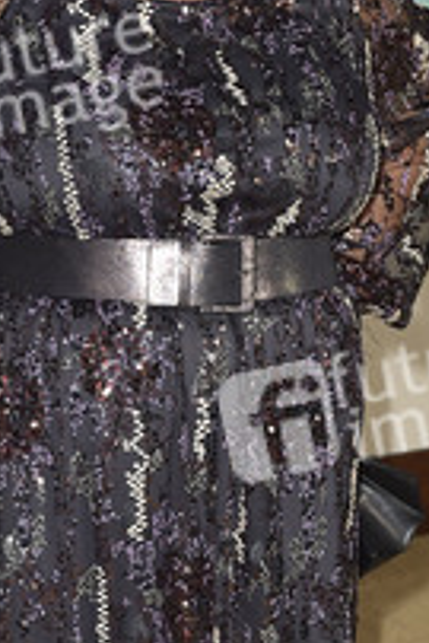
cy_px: 248
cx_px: 94
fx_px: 2195
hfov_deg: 11.1
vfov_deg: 16.6
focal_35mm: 123
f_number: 6.3
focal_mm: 62
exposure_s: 1/250
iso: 400
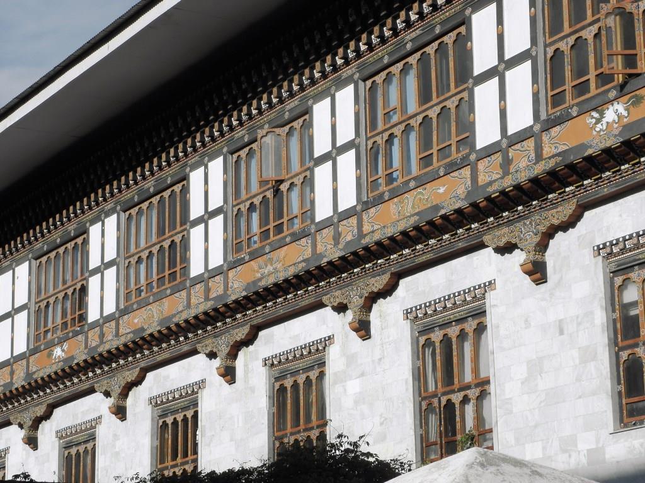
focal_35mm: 97
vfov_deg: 15.2
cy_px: 242
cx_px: 322
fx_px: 1807
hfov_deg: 20.2
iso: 64
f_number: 5.6
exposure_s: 1/500
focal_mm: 17.34
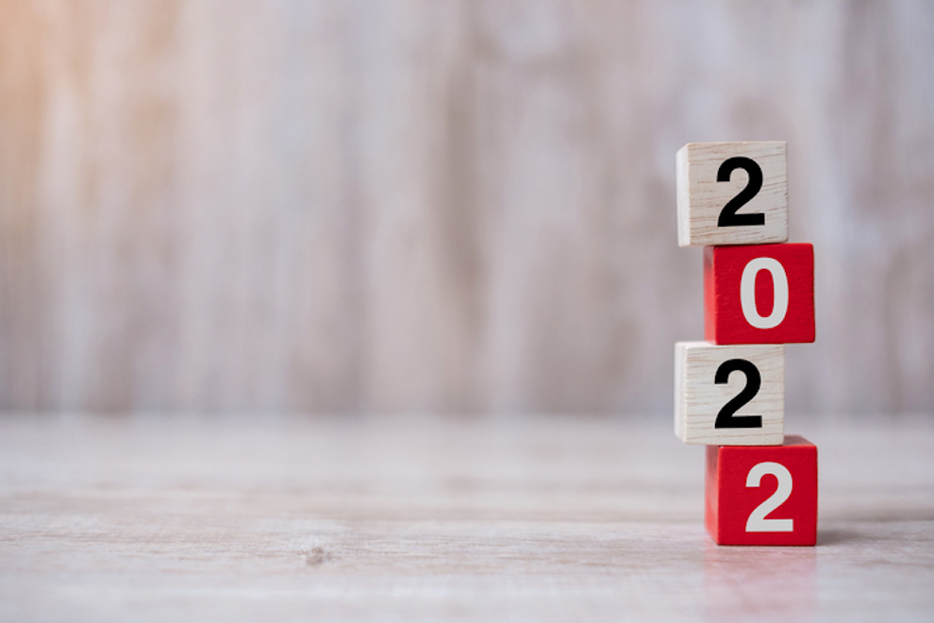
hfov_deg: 37.5
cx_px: 467
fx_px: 1375
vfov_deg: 25.5
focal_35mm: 53
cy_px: 312
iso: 200
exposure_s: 1/200
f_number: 2
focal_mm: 35
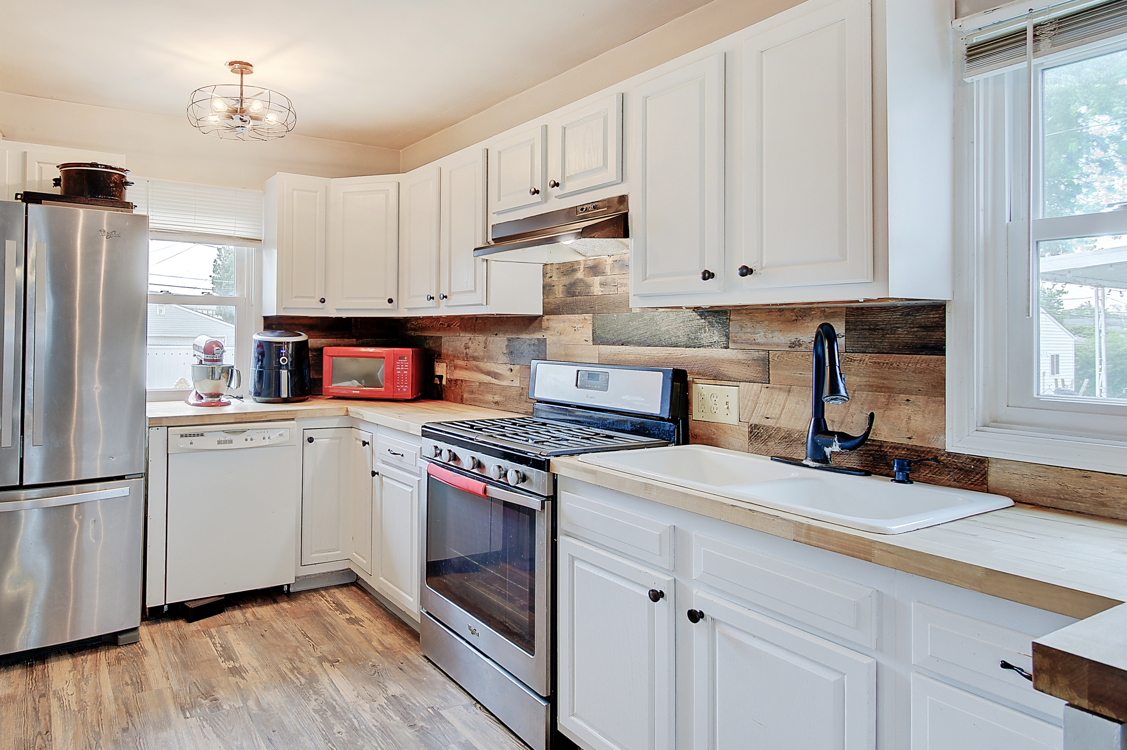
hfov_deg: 79.1
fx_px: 657
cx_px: 393
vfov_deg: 59.3
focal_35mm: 21
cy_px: 333
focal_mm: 10
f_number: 9
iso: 100
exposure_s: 1/2
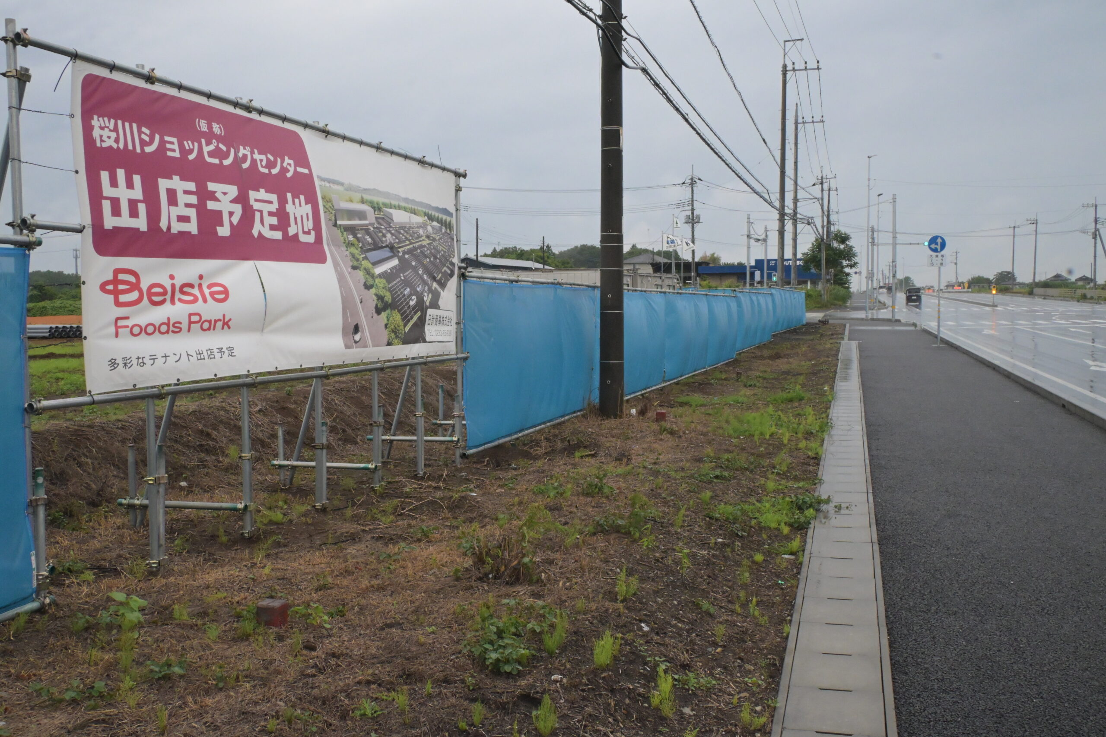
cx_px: 553
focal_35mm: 34
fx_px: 1060
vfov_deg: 38.4
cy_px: 368
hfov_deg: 55.1
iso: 4000
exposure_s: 1/800
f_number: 14
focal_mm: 23
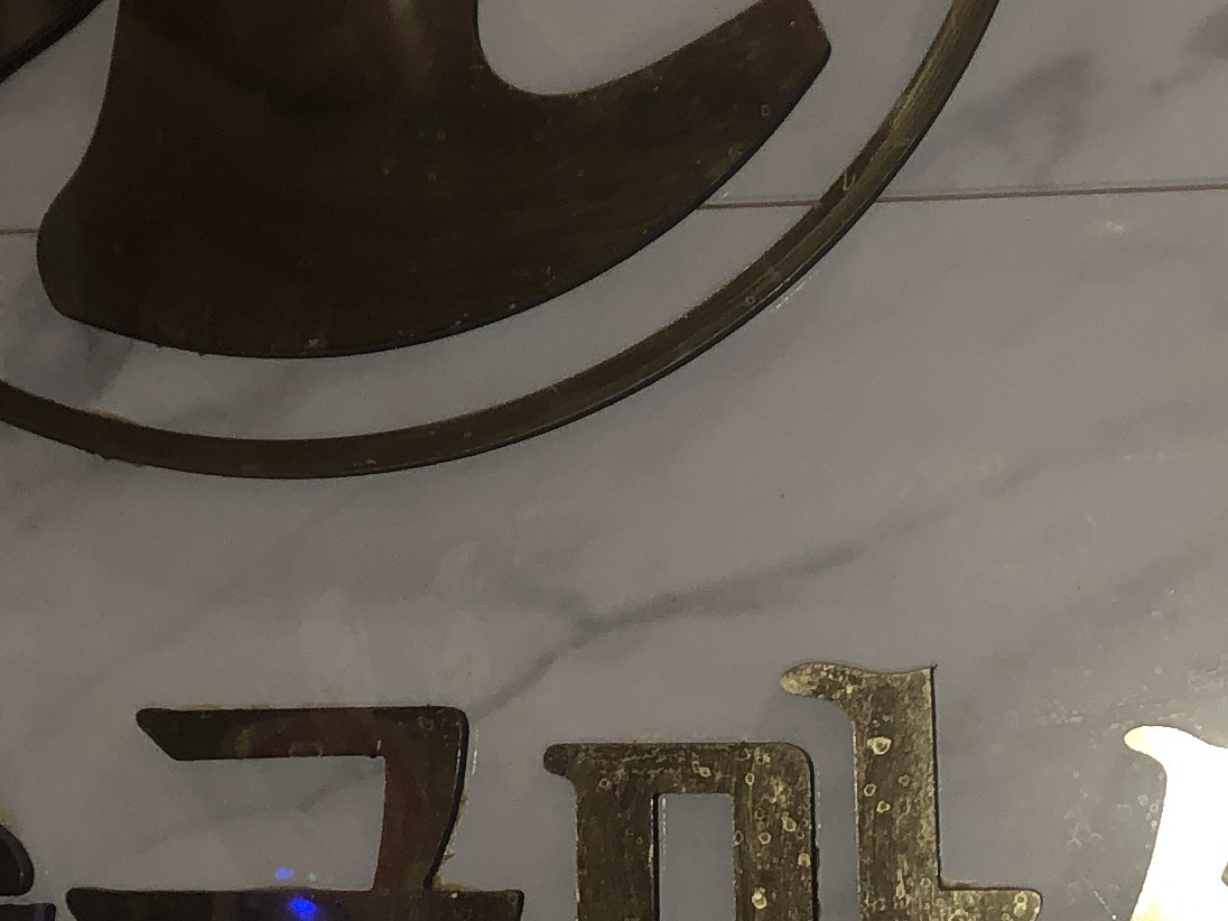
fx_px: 3654
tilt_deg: +5.8
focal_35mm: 103
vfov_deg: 14.4
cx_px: 464
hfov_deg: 19.0
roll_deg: +0.1
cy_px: 428
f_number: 1.8
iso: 40
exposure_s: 1/4
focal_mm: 3.99
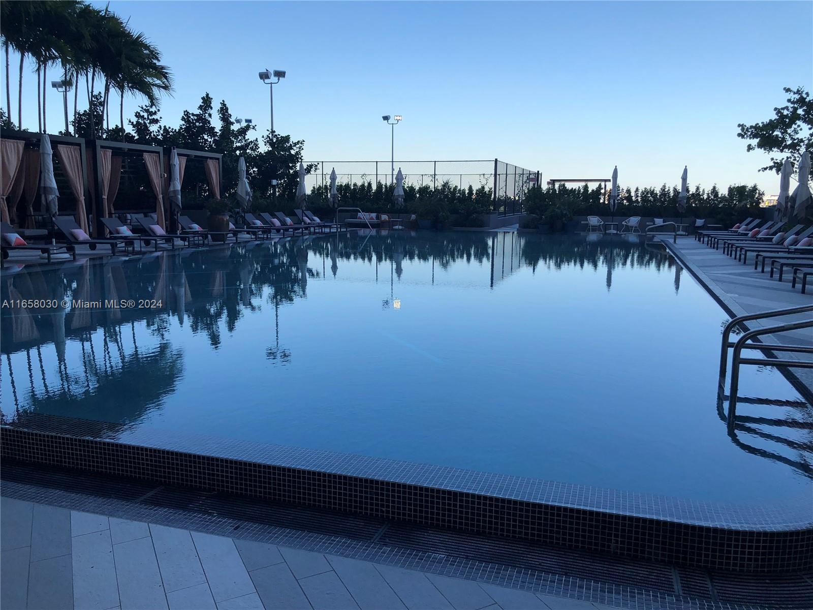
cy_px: 305
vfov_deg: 49.7
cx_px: 406
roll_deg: -0.3
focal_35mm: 28
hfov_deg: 63.4
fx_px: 658
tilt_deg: -10.0
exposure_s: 1/1143
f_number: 1.8
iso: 20
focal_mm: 3.99
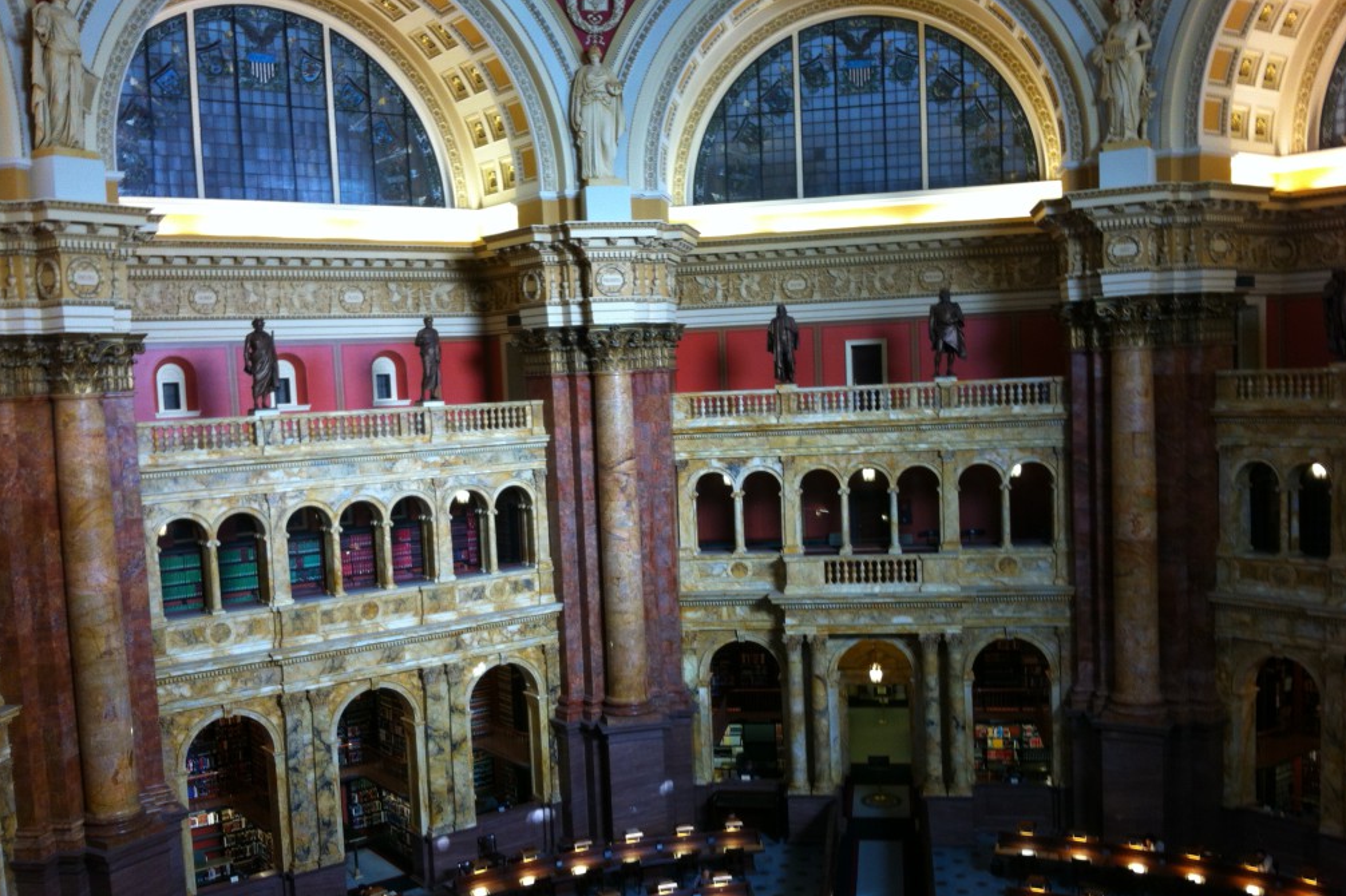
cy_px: 488
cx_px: 680
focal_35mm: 37
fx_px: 1383
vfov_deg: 35.9
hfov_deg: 51.9
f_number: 2.8
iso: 80
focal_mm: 3.85
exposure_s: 1/15
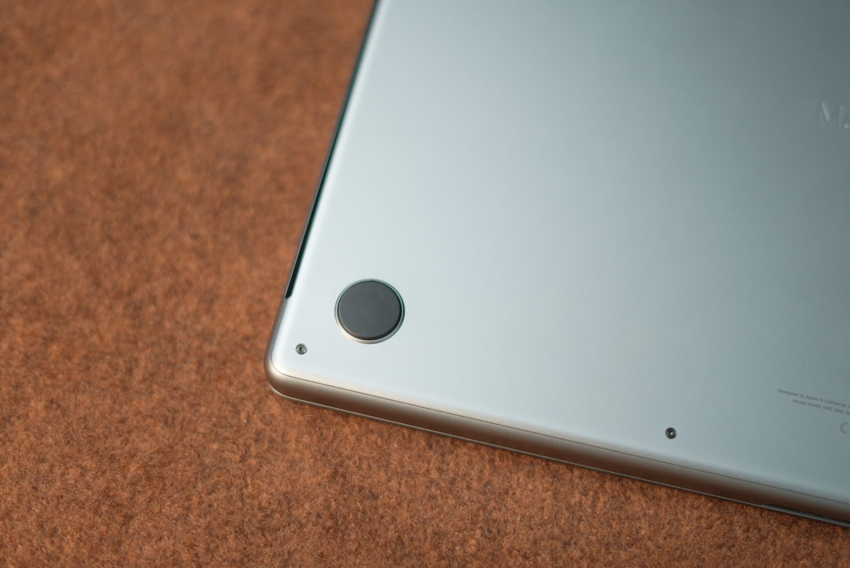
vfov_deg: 27.0
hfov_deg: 39.6
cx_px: 425
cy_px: 284
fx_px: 1181
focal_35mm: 50
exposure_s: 1/100
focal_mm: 50
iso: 320
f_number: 1.8
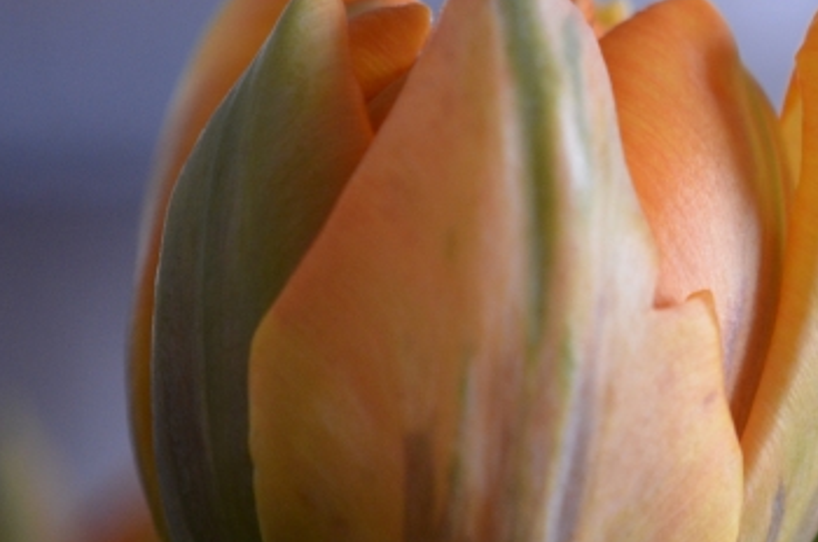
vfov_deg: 4.7
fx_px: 6603
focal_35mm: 291
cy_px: 430
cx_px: 743
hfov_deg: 7.1
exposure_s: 1/30
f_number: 3.8
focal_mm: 85
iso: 1000
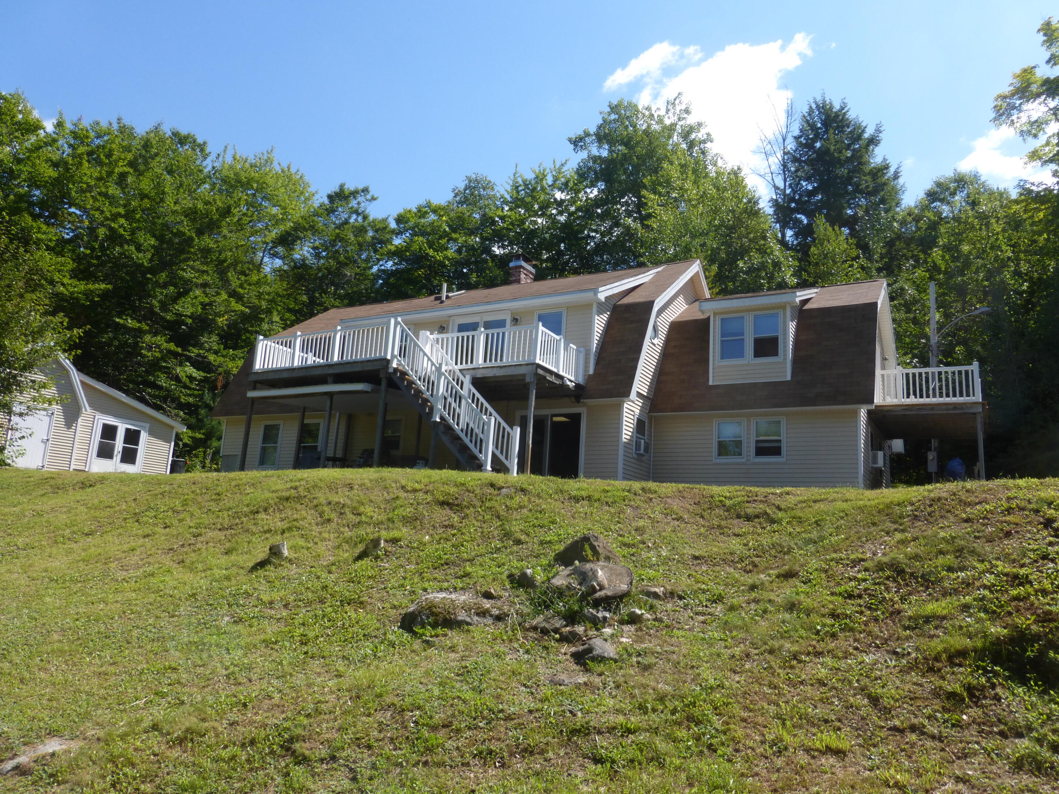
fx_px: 765
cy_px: 392
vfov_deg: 54.9
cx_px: 538
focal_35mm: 25
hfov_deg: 69.4
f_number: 4
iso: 100
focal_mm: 4.3
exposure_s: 1/640
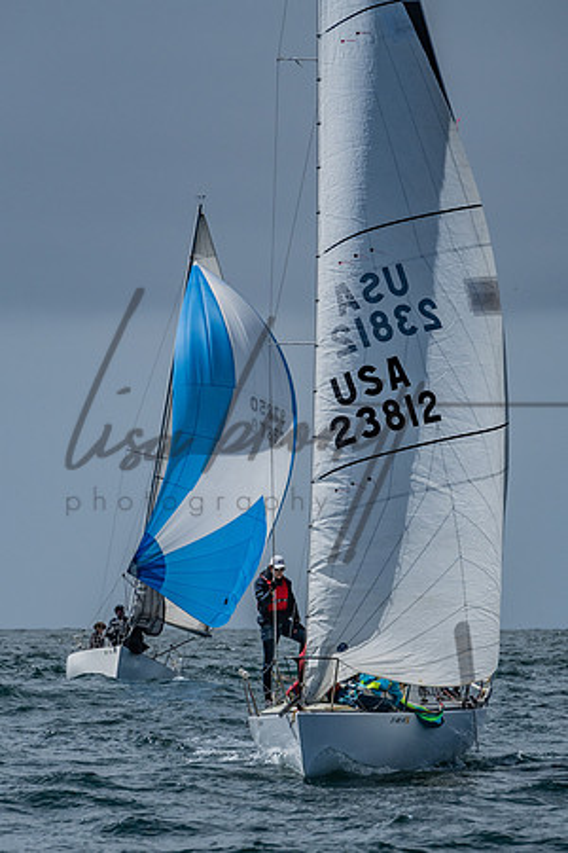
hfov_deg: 3.9
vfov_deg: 5.8
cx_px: 241
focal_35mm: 356
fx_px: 8423
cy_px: 492
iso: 200
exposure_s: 1/4000
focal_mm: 200
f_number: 6.3
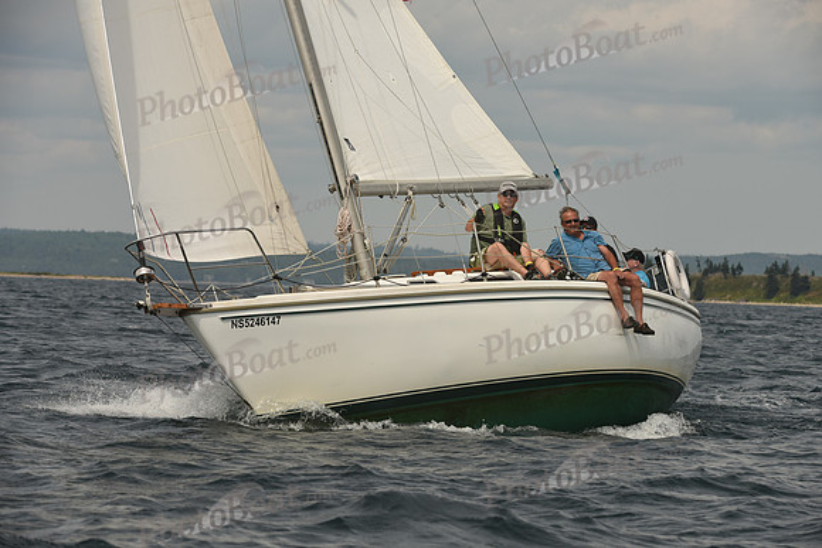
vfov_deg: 6.9
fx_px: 4568
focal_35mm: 200
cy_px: 274
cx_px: 411
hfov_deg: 10.3
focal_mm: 200
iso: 250
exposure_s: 1/1000
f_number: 7.1
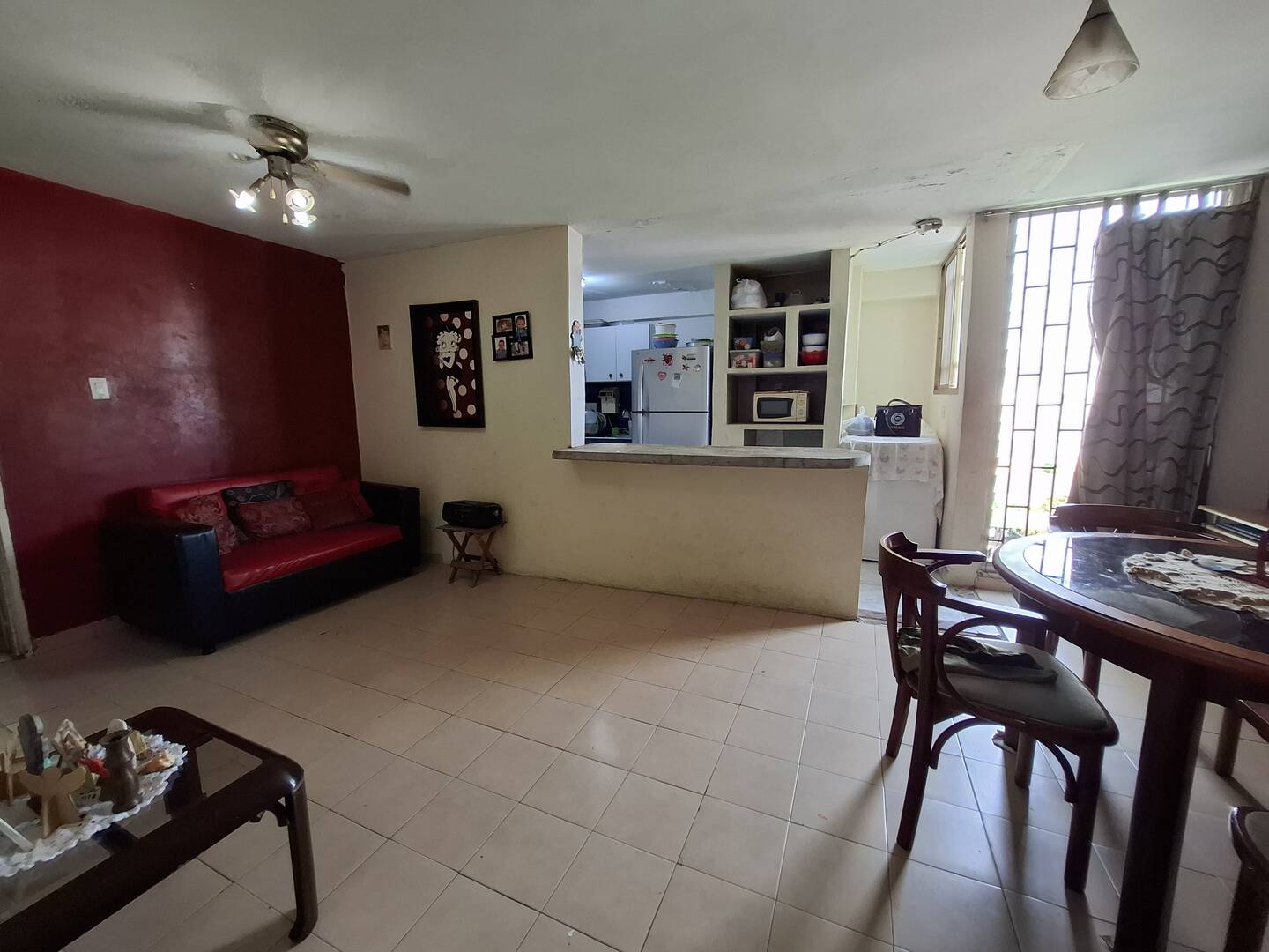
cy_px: 476
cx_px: 634
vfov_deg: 89.9
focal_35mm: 13
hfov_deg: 106.2
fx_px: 477
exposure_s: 1/40
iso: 125
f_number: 2.2
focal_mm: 1.74
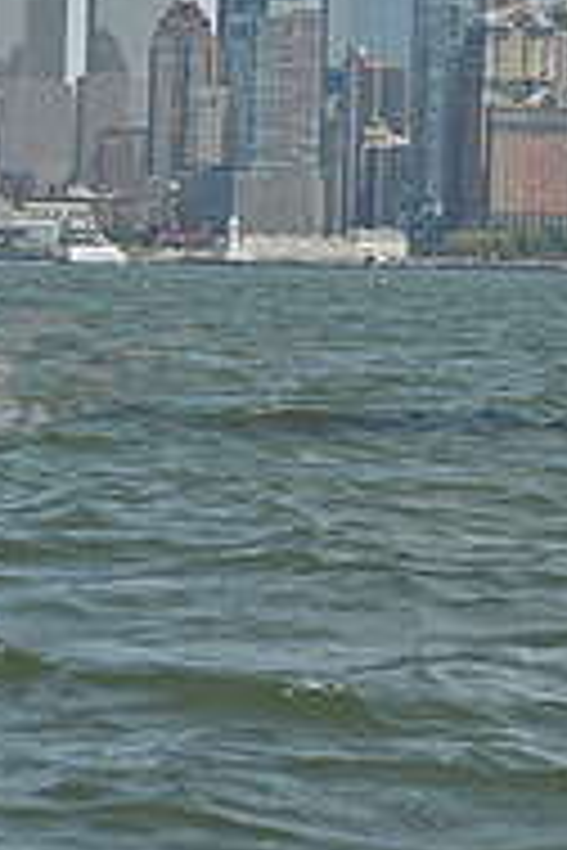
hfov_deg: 4.6
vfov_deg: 6.8
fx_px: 7111
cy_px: -351
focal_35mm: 301
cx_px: 551
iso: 320
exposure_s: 1/1250
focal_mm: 98
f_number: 10
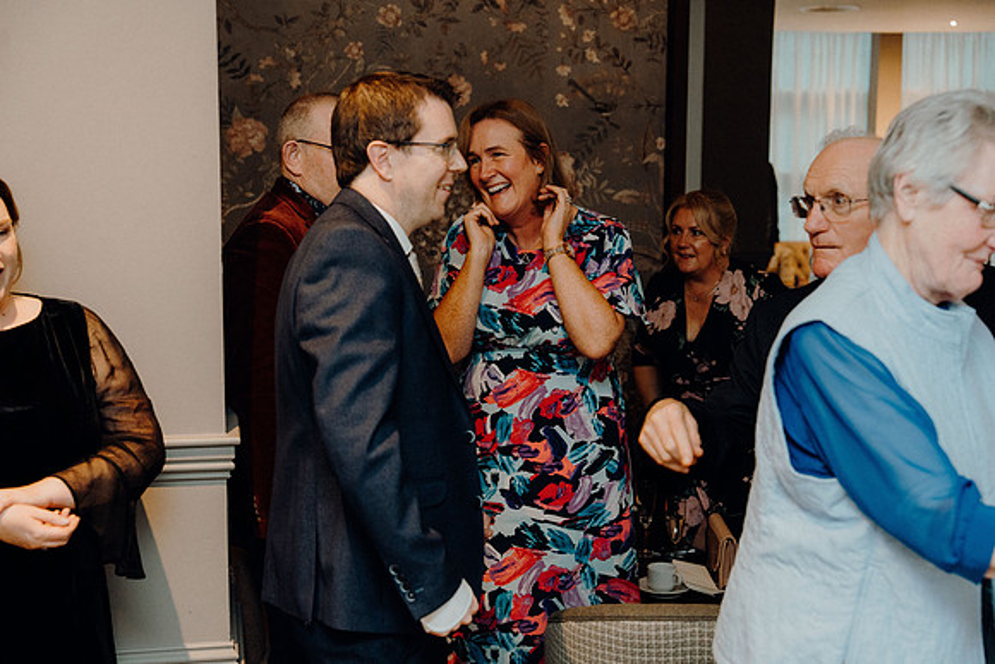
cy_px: 332
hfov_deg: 40.3
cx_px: 498
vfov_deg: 27.5
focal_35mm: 49
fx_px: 1355
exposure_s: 1/160
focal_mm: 49
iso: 3200
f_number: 3.5
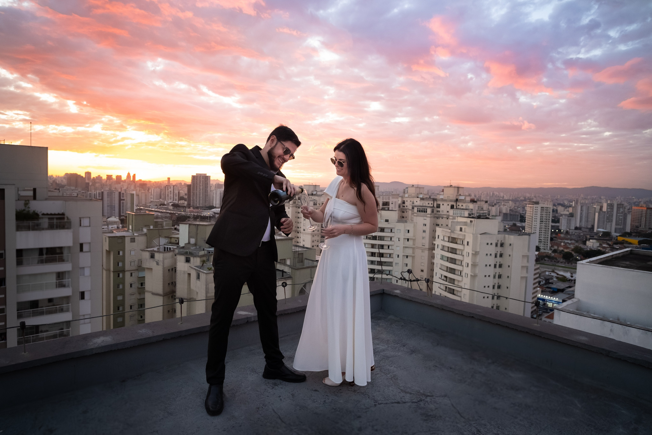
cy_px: 218
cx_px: 299
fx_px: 392
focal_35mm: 22
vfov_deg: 58.0
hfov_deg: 79.4
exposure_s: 1/500
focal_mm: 13
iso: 1600
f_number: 2.5
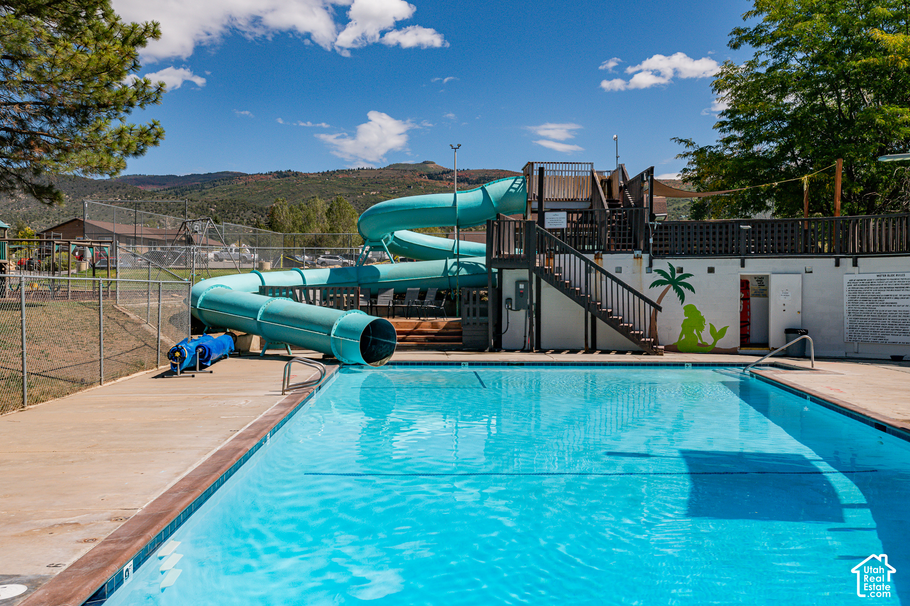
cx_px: 455
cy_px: 303
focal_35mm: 35
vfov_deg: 37.8
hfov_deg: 54.4
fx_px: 885
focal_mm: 35
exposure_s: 1/1600
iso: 250
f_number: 11
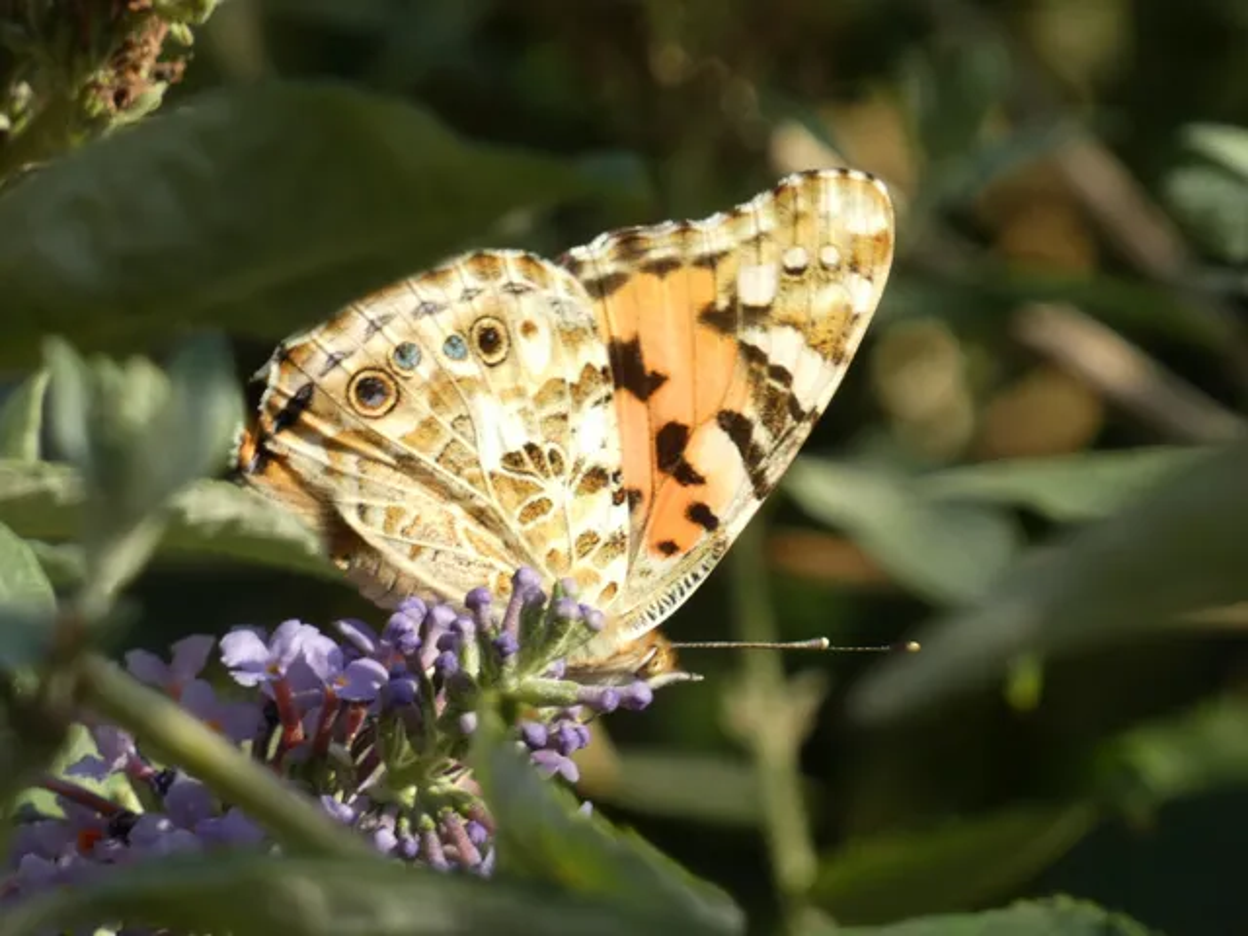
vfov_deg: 3.7
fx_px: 14421
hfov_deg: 5.0
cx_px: 624
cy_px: 468
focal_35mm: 400
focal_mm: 71.7
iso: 100
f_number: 5.6
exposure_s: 1/80
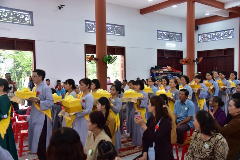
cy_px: 80
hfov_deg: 54.4
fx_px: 233
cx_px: 120
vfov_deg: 37.9
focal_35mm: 35
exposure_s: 1/50
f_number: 4
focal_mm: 35
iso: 500
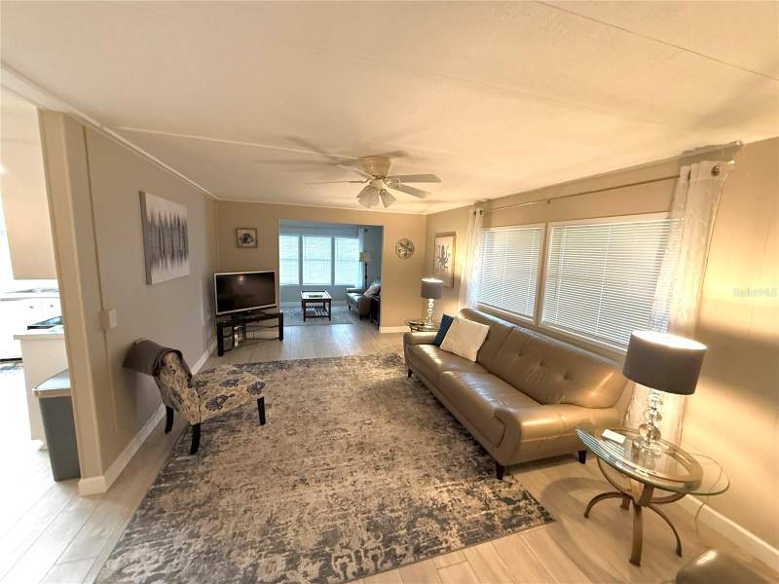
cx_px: 390
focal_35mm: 14
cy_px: 292
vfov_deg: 85.7
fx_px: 315
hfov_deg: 102.1
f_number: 2.2
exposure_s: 1/60
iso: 640
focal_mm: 2.22
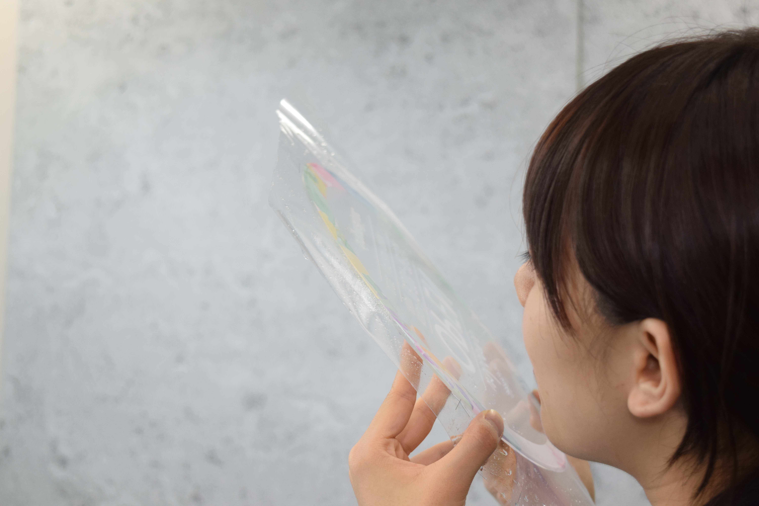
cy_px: 253
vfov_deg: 22.6
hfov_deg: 33.4
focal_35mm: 60
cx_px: 380
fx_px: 1265
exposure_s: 1/200
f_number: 4.8
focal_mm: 40
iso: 1000
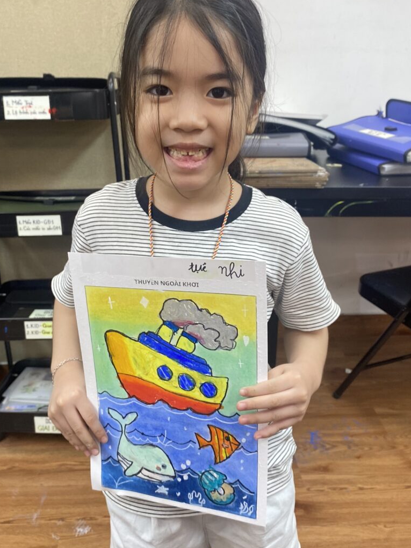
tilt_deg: -19.3
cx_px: 183
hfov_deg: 41.8
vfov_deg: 53.8
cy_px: 240
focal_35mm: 34
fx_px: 538
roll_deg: +0.6
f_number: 1.8
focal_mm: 4.25
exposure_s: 1/121
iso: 125
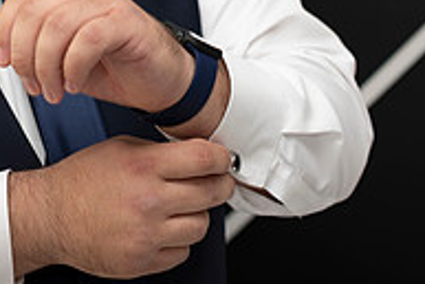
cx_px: 81
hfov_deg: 21.0
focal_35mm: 96
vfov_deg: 14.1
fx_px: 1134
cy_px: 7
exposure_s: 1/100
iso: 50
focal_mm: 32
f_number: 2.8
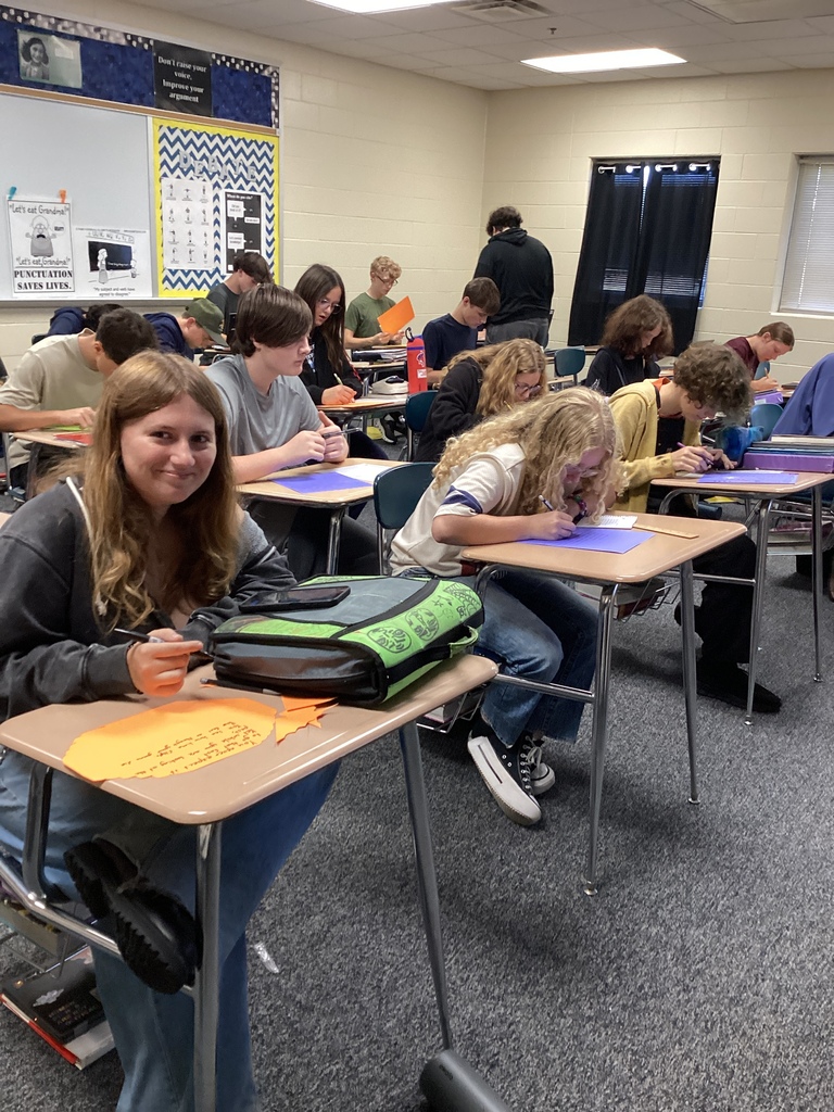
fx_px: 996
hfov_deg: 45.4
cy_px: 556
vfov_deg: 58.4
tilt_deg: -18.4
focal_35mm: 31
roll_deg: -2.4
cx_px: 417
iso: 200
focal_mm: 3.3
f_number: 2.4
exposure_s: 1/60
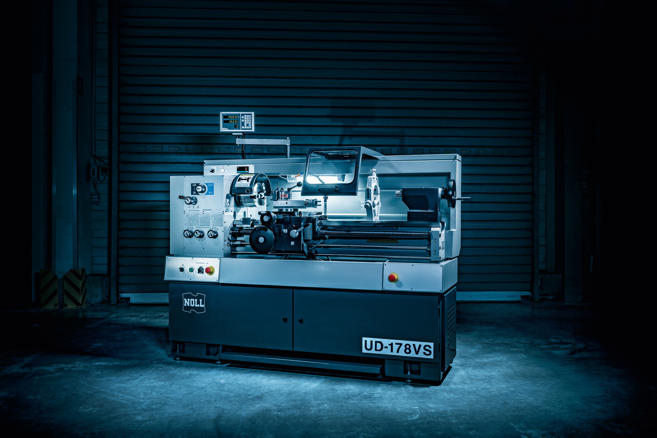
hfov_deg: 54.4
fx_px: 639
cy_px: 219
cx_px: 328
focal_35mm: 35
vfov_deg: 37.9
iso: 200
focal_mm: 35
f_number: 9
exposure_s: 1/4
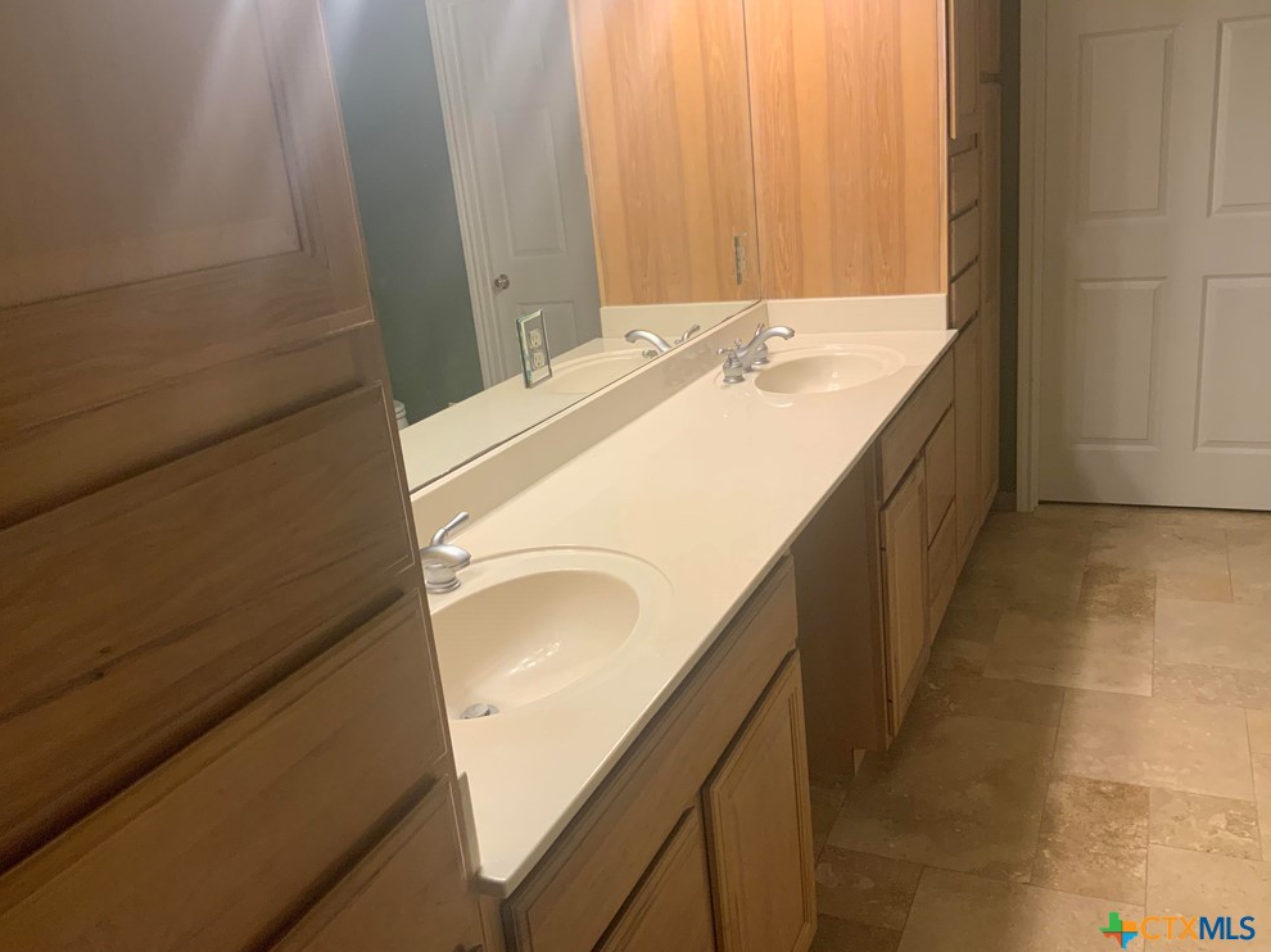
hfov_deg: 60.0
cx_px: 629
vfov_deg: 46.8
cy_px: 482
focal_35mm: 30
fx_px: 1101
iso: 64
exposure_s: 1/60
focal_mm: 3
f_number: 1.8
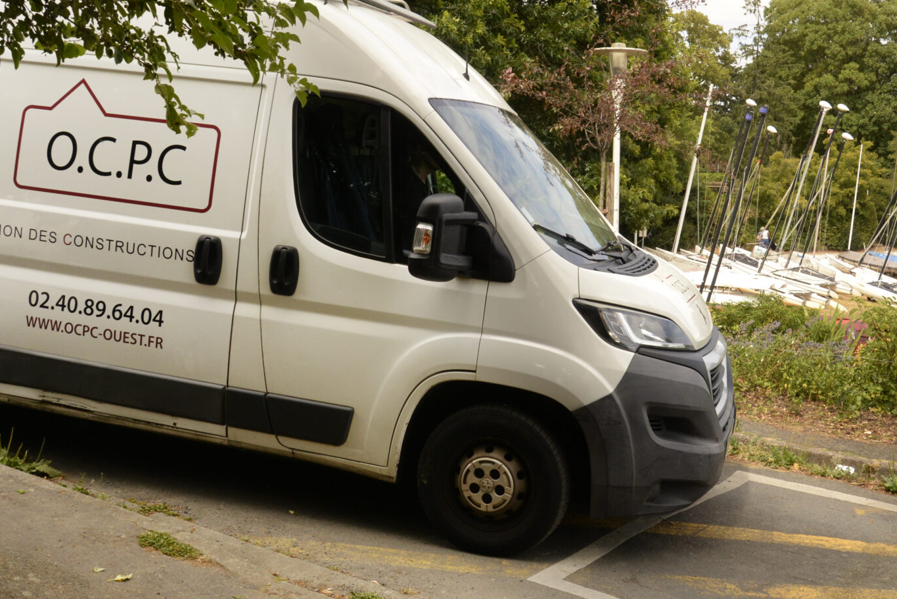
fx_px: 1122
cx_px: 535
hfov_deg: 43.4
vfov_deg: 29.7
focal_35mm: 45
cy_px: 196
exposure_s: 1/250
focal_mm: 24
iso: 640
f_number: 13
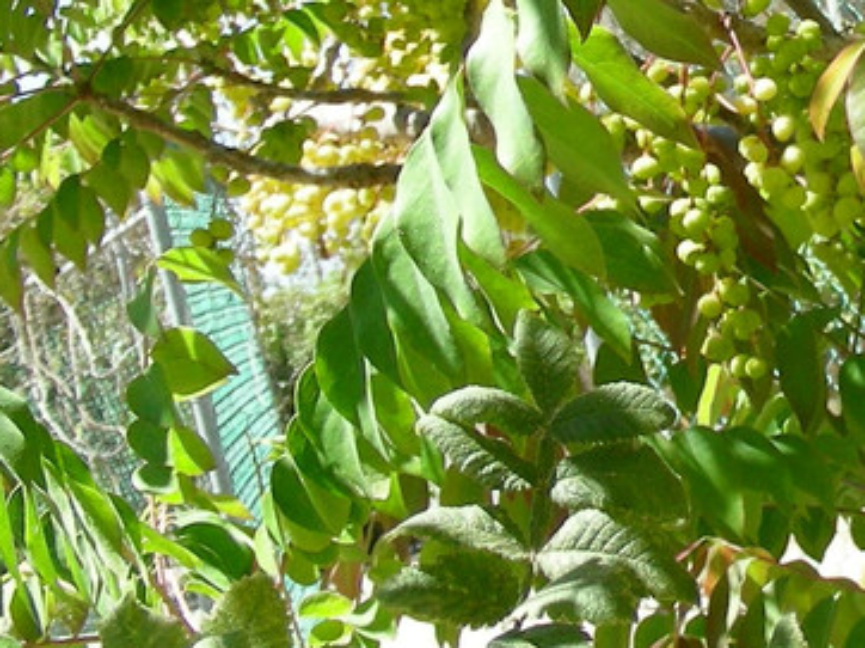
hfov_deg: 16.7
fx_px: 2797
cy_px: -96
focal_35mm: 112
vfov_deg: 12.9
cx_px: 1088
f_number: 4
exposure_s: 1/230
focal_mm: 6.3
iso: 50
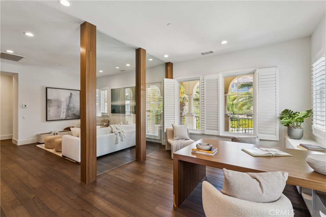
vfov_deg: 73.0
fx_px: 147
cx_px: 163
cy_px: 108
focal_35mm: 16
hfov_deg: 96.0
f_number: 13
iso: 100
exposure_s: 1/3.33
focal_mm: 16.2
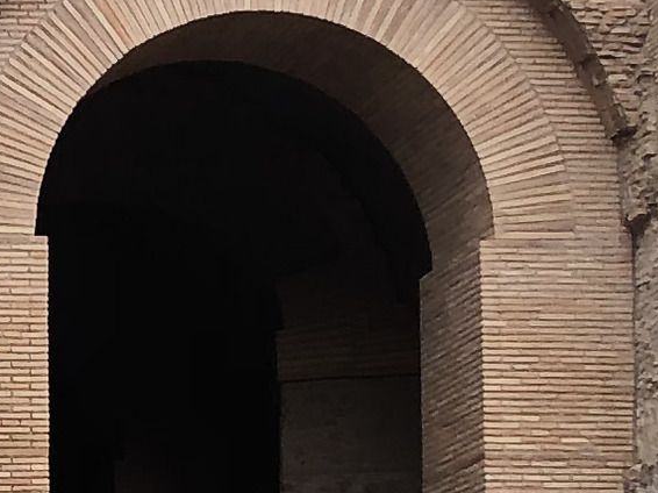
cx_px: -585
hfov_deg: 9.4
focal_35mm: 198
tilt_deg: +3.8
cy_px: 786
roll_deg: +0.7
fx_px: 3762
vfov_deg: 7.3
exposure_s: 1/466
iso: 20
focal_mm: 4
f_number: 1.8
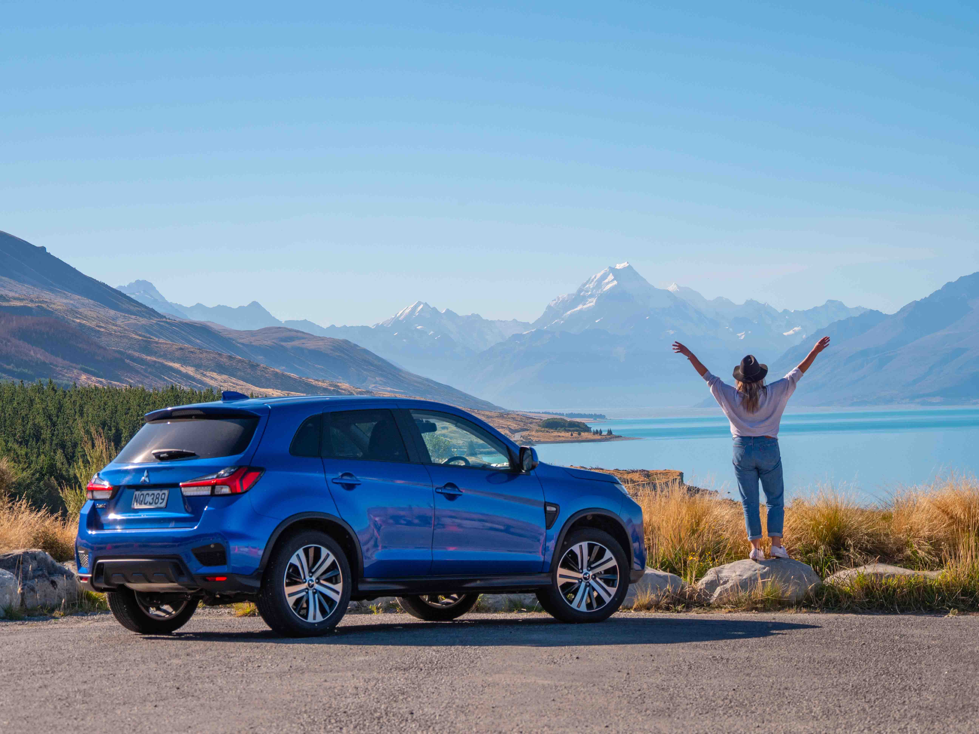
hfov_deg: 21.3
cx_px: 490
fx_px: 2602
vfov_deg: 16.1
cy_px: 367
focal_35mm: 92
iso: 100
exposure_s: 1/800
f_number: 4.9
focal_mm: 46
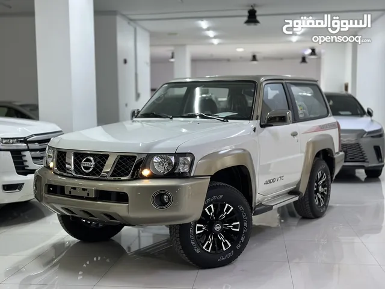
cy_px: 144
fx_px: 534
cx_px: 192
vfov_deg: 30.3
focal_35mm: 48
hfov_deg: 39.7
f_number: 1.78
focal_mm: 6.86
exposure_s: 1/100
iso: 100
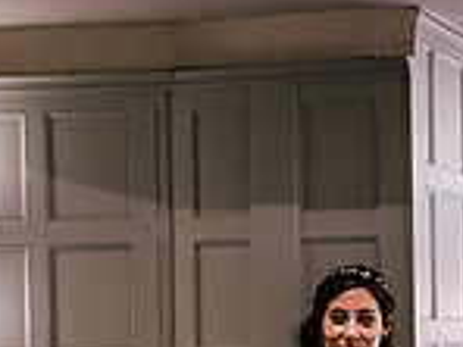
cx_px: 382
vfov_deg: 10.8
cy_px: 464
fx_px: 1792
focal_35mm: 134
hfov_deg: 14.6
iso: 2000
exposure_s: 1/250
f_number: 1.6
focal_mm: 35
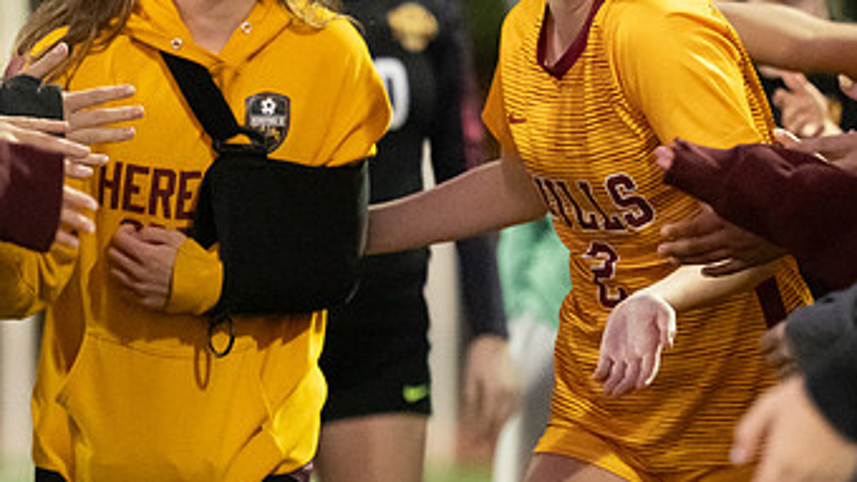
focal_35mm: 408
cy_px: 215
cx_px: 488
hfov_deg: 5.3
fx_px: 9269
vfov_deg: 3.0
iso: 16000
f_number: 2.8
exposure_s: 1/640
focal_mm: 150
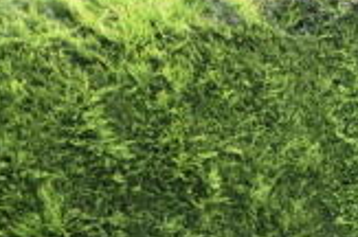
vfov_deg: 9.9
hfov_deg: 14.0
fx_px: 1320
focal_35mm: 133
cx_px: 605
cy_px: 376
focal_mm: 22
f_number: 5.6
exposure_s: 1/250
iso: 200
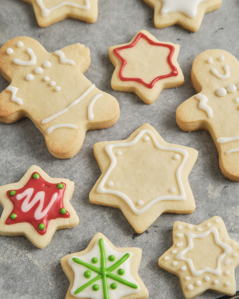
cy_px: 141
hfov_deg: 13.0
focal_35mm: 119
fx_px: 1052
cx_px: 119
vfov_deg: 16.2
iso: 160
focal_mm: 70
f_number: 9
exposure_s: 1/30
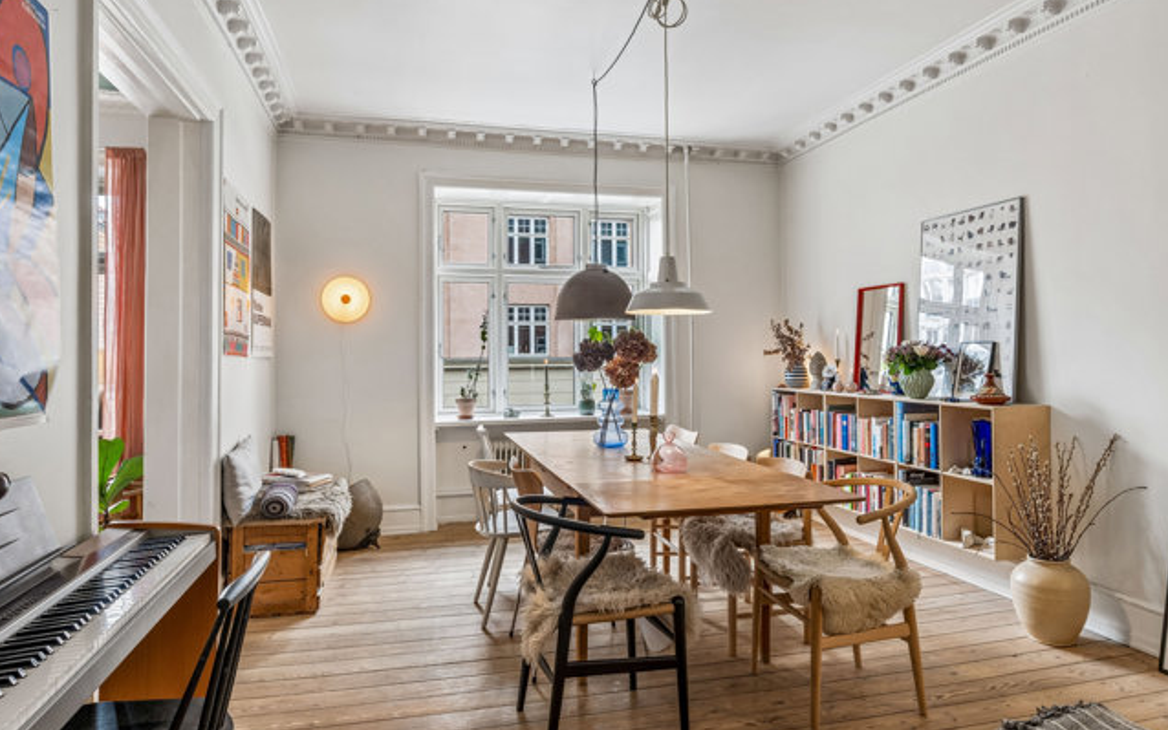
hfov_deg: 77.1
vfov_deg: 53.0
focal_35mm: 23
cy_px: 374
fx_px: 732
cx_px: 602
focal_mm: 18
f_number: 10
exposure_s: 1/8
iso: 160
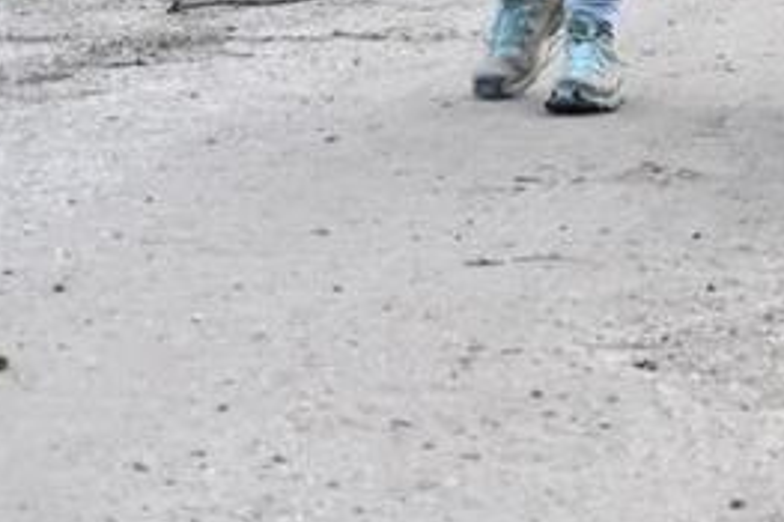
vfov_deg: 3.8
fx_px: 7791
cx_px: 1365
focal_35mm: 358
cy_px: -465
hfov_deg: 5.7
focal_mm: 62
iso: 640
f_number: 5
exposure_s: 1/125
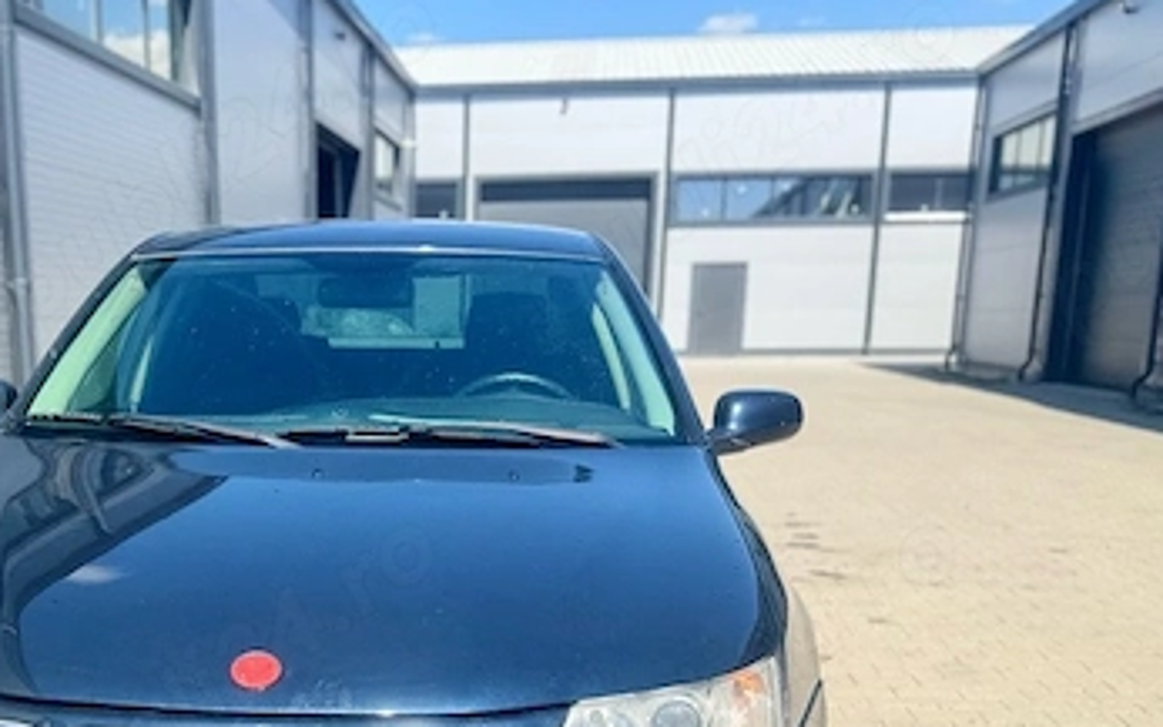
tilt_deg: -14.9
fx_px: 1395
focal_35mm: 44
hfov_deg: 44.3
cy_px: 700
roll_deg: +1.2
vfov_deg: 27.8
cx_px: 352
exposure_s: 1/2959
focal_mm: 6.76
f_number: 1.78
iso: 80
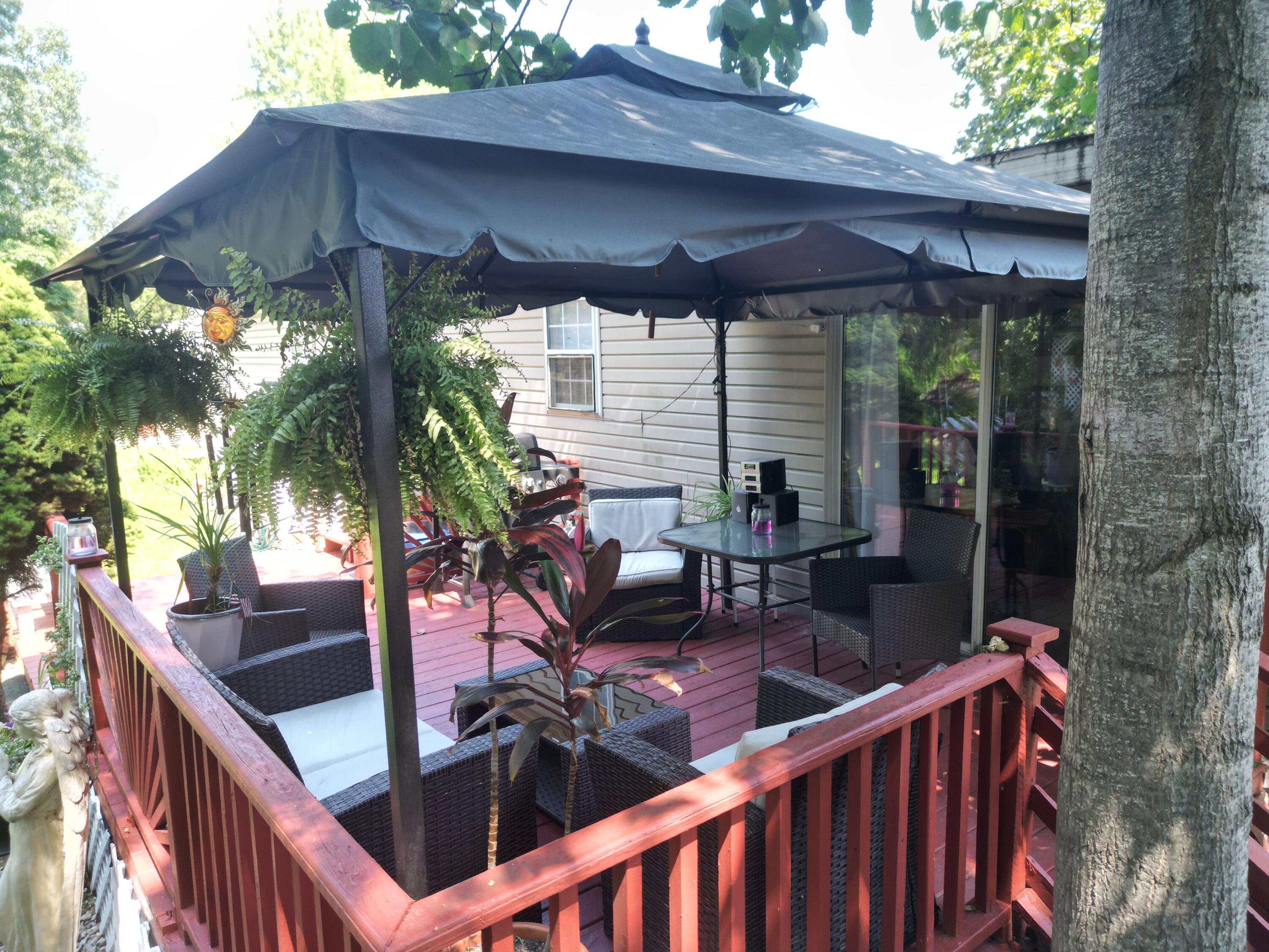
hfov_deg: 71.6
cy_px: 476
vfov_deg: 56.8
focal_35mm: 24
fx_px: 880
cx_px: 634
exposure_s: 1/200
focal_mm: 6.72
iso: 100
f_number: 1.7
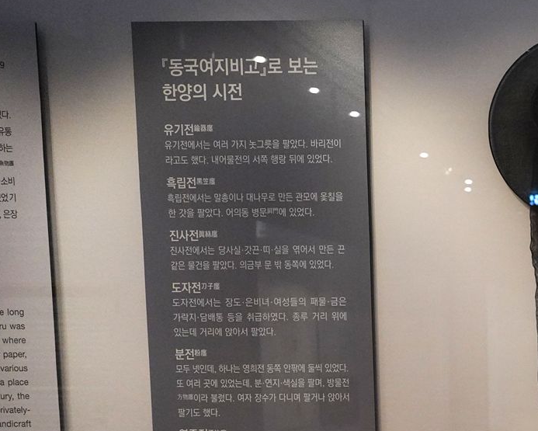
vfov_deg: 22.5
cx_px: 748
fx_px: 1035
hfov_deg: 24.4
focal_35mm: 65
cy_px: 439
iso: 3200
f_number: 3.5
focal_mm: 24
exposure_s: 1/80
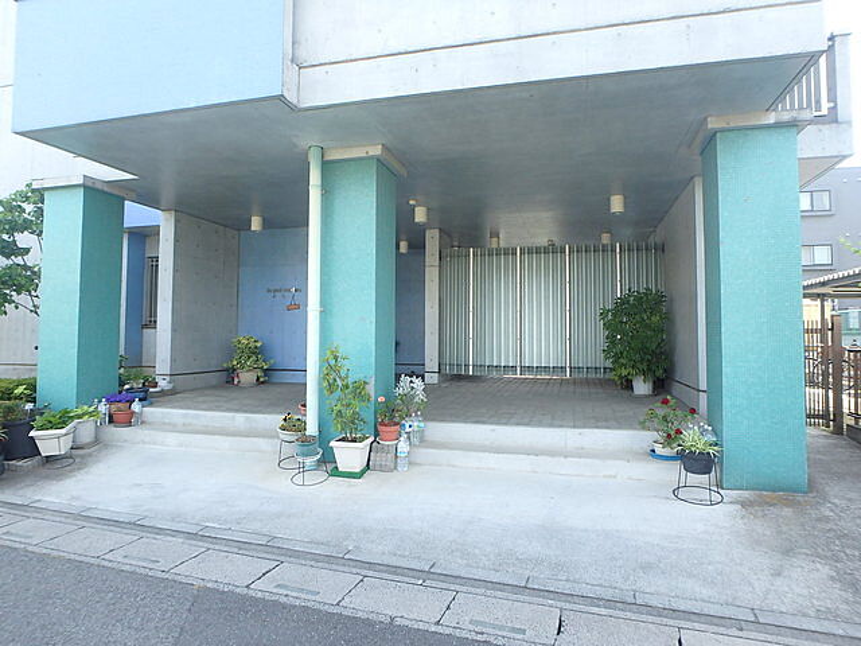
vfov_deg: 63.4
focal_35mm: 21
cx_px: 430
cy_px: 323
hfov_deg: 79.0
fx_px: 522
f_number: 3.5
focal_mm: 3.7
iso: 125
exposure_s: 1/125
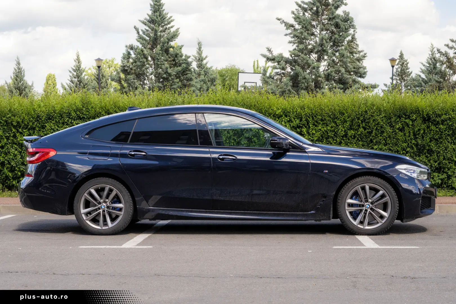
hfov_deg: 27.0
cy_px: 152
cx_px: 228
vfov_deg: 18.2
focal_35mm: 75
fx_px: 950
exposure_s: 1/250
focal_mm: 50
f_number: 8
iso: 800
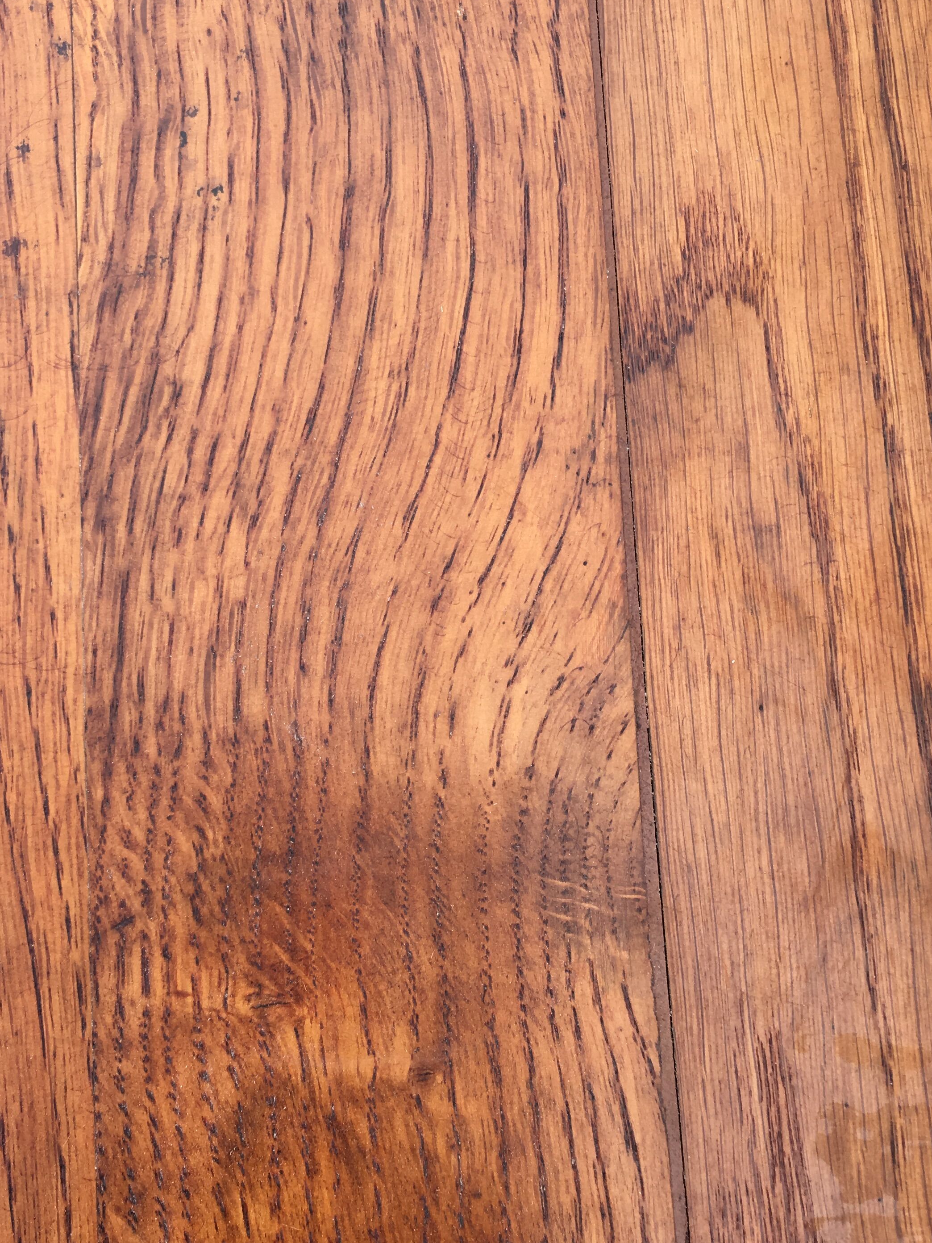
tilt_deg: -79.8
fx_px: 1508
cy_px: 624
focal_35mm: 42
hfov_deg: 34.3
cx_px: 382
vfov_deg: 44.8
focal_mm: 4.15
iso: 25
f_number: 2.2
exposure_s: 1/144
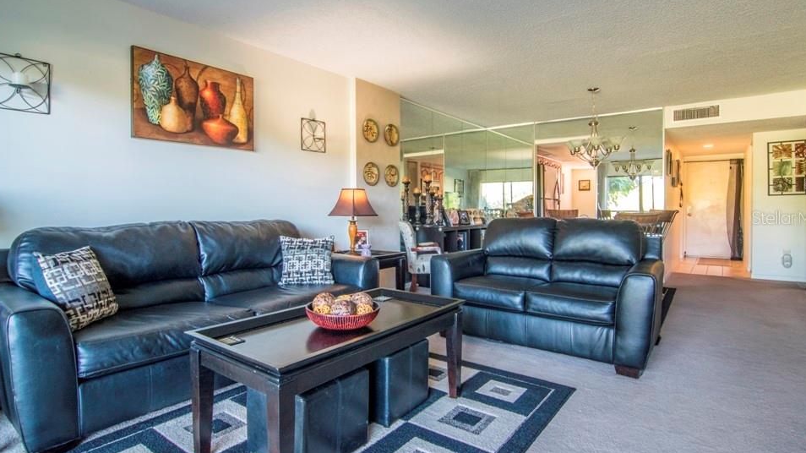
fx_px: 397
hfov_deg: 90.9
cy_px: 218
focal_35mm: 19
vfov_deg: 59.4
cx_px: 399
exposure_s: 1/6
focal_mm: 11
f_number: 7.1
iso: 640
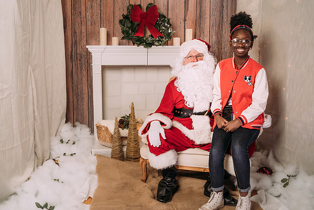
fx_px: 331
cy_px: 102
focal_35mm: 38
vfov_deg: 35.1
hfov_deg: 50.7
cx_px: 150
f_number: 5
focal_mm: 35
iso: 100
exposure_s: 1/100
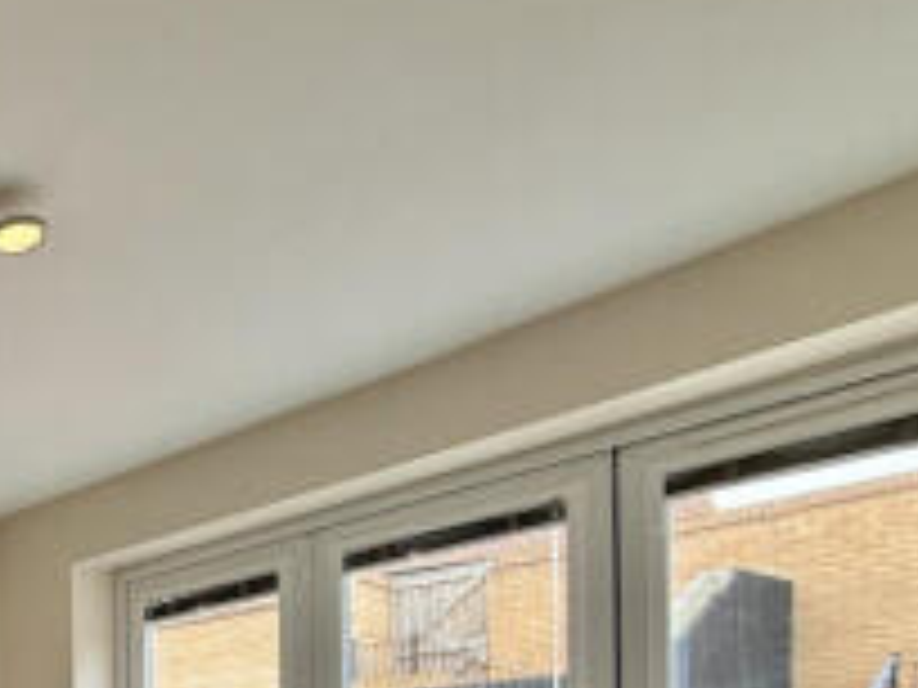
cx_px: -254
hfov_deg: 34.4
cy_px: 843
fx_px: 1061
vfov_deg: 30.2
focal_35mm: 40
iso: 64
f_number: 2.2
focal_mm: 2.22
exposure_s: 1/104
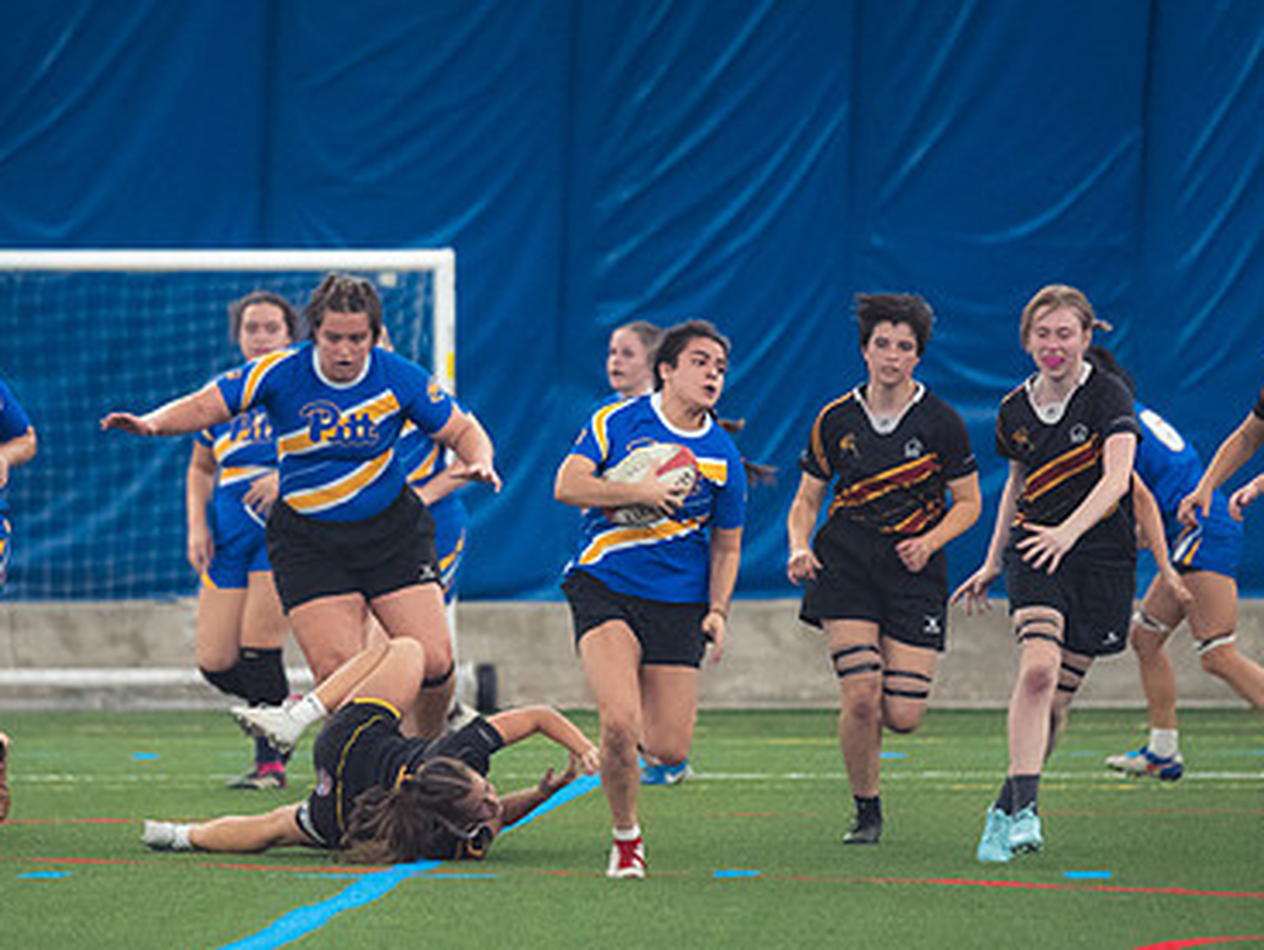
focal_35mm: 455
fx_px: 16631
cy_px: 620
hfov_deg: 4.4
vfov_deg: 3.3
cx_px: 465
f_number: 2.8
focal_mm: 200
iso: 4000
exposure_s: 1/320
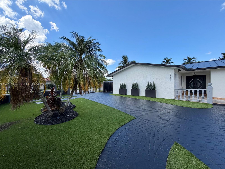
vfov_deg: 85.7
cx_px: 112
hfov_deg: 102.1
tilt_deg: -0.5
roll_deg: +0.7
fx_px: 91
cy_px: 84
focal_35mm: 14
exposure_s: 1/770
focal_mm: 2.22
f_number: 2.2
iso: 40
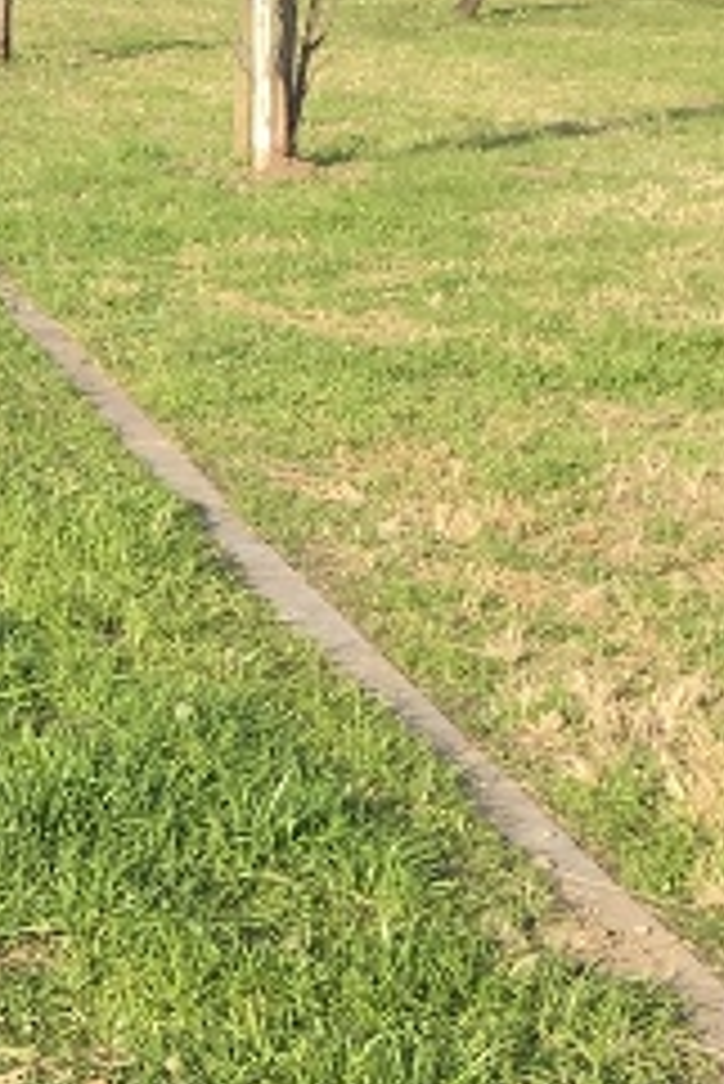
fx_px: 3584
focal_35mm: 119
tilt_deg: -3.9
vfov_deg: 16.7
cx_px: -1016
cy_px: -99
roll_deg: -2.1
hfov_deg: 10.1
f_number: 2.2
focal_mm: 4.15
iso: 25
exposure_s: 1/452
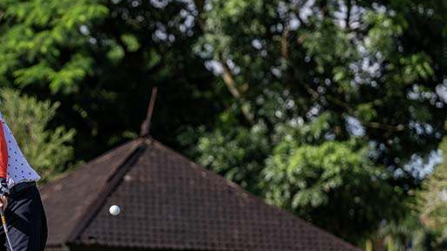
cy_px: 178
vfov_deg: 5.6
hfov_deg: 10.0
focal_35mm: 216
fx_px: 2560
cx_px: 125
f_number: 2.8
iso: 720
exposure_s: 1/8000
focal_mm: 110
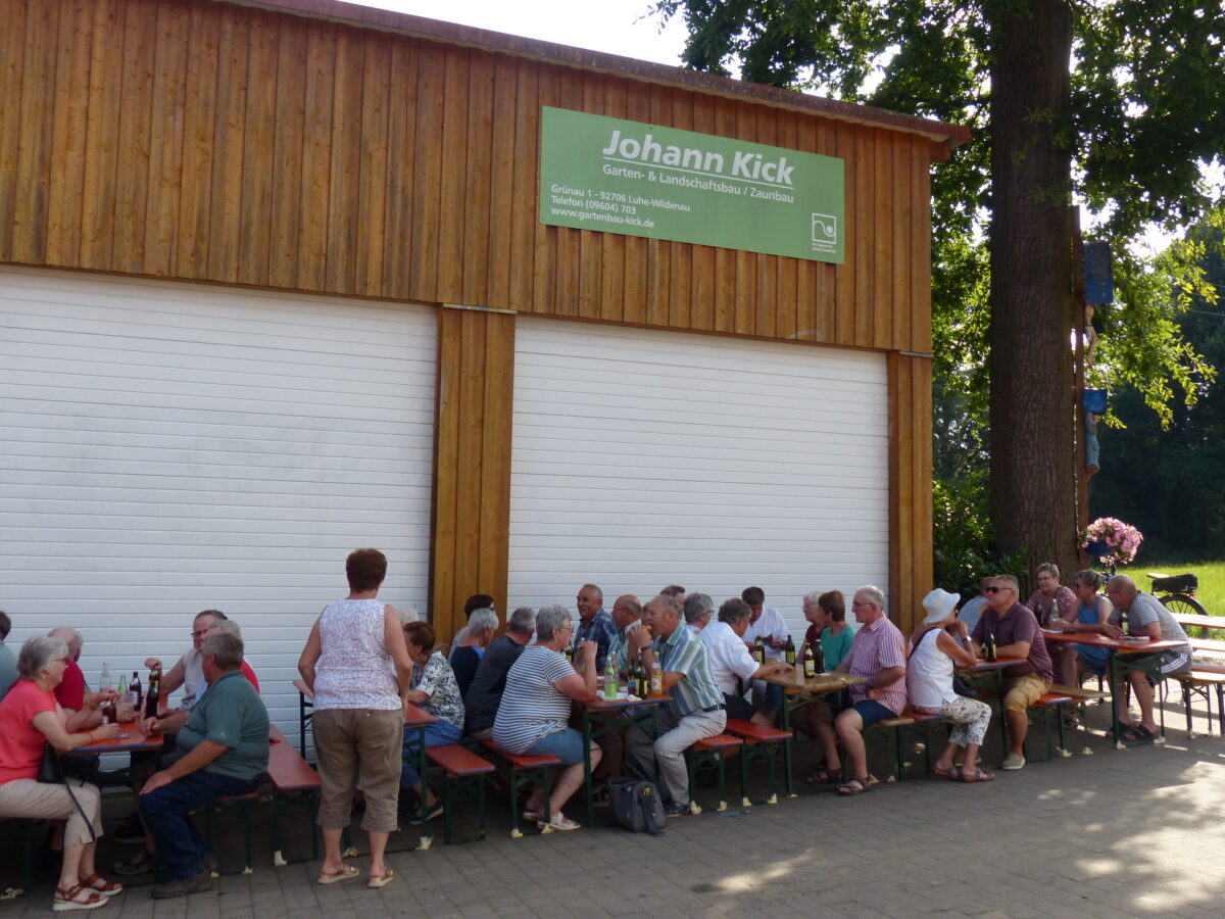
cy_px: 460
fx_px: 1203
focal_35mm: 34
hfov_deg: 54.0
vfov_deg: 41.8
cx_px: 612
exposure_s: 1/400
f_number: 4
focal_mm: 6
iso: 100
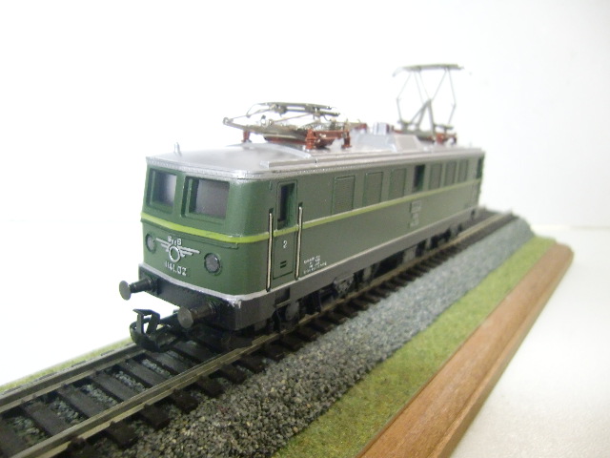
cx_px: 305
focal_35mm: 28
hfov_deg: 63.4
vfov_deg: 49.7
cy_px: 229
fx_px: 493
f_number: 2.6
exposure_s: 1/8
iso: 400
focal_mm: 4.9
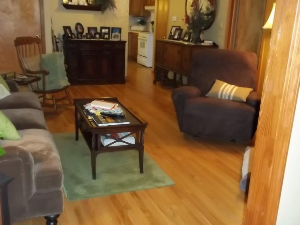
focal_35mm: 37
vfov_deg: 38.7
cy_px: 115
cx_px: 152
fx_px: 321
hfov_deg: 50.1
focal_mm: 6.5
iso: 400
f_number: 3.1
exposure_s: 1/30
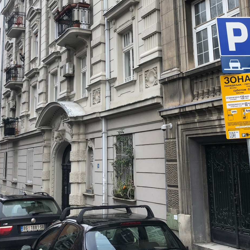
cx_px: 122
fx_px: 278
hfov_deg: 48.4
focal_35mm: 34
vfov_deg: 48.5
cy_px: 124
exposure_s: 1/104
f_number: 1.8
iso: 20
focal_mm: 3.99
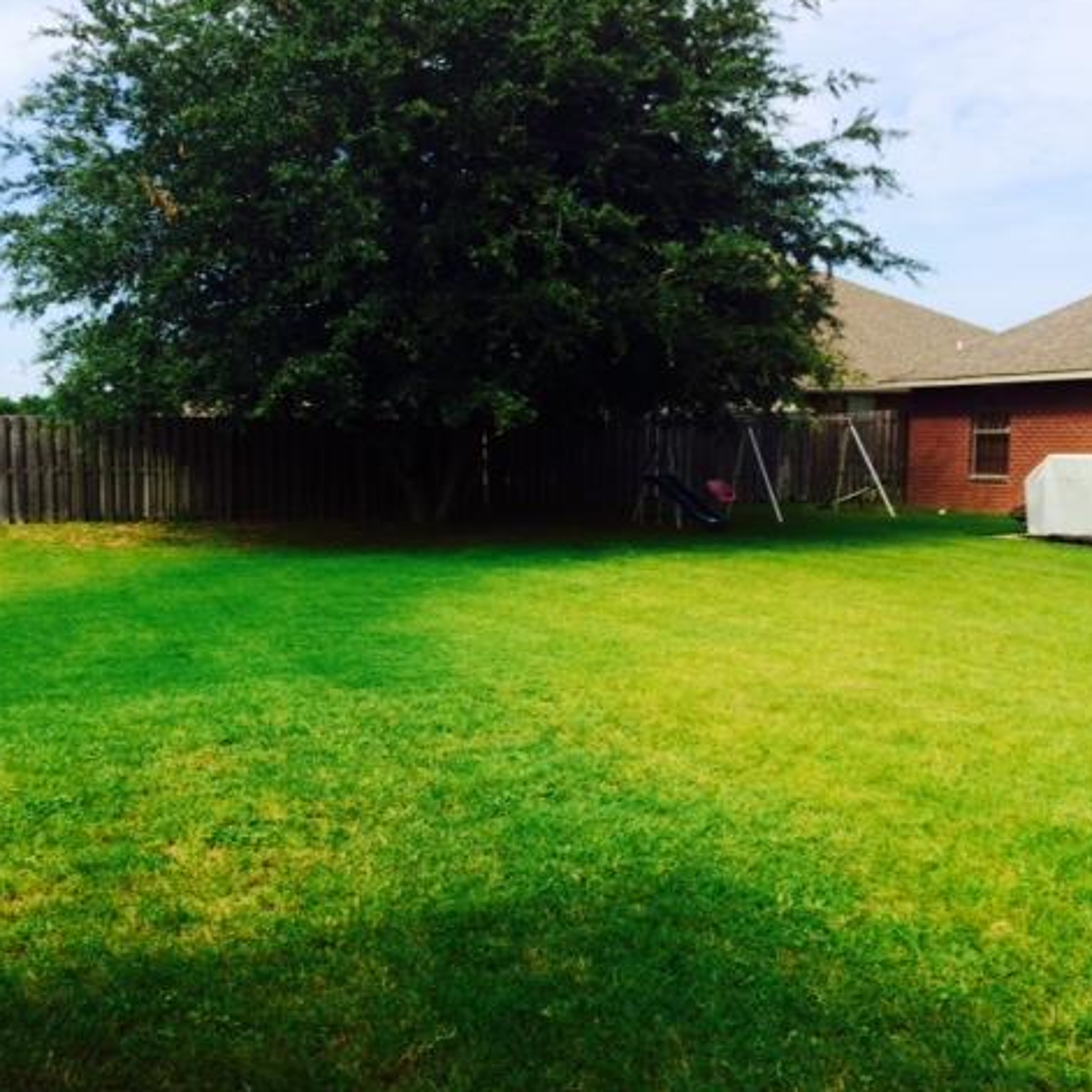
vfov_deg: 46.0
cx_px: 473
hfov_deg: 45.9
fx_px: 1285
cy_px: 540
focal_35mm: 36
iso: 32
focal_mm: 4.12
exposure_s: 1/1642
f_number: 2.2
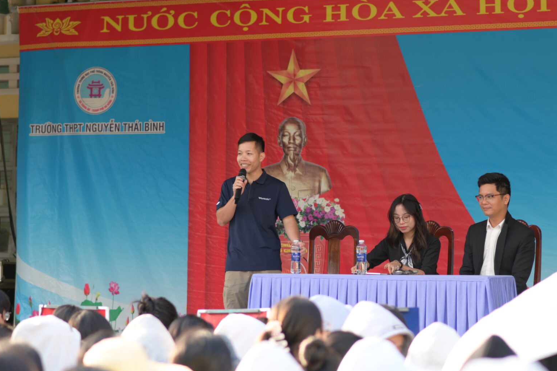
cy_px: 204
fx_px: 2181
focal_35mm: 141
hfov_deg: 14.5
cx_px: 400
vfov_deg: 9.7
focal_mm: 85
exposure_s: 1/320
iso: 200
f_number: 2.8
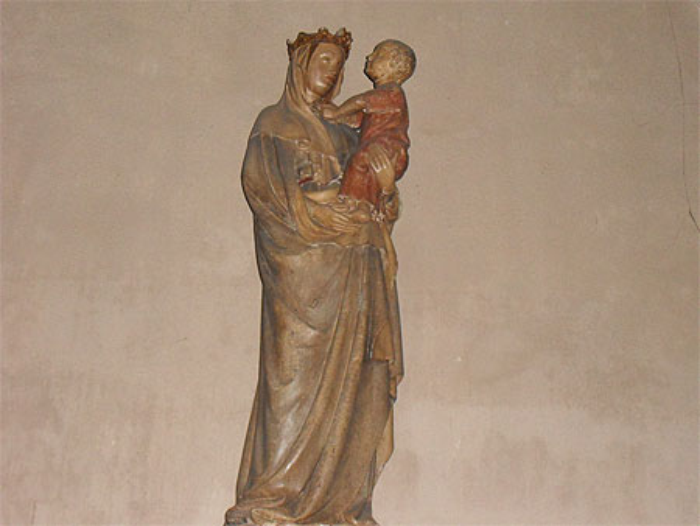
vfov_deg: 25.3
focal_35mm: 58
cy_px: 263
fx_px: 1173
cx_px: 350
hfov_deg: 33.2
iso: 640
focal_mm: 10.5
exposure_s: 1/45
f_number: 4.8
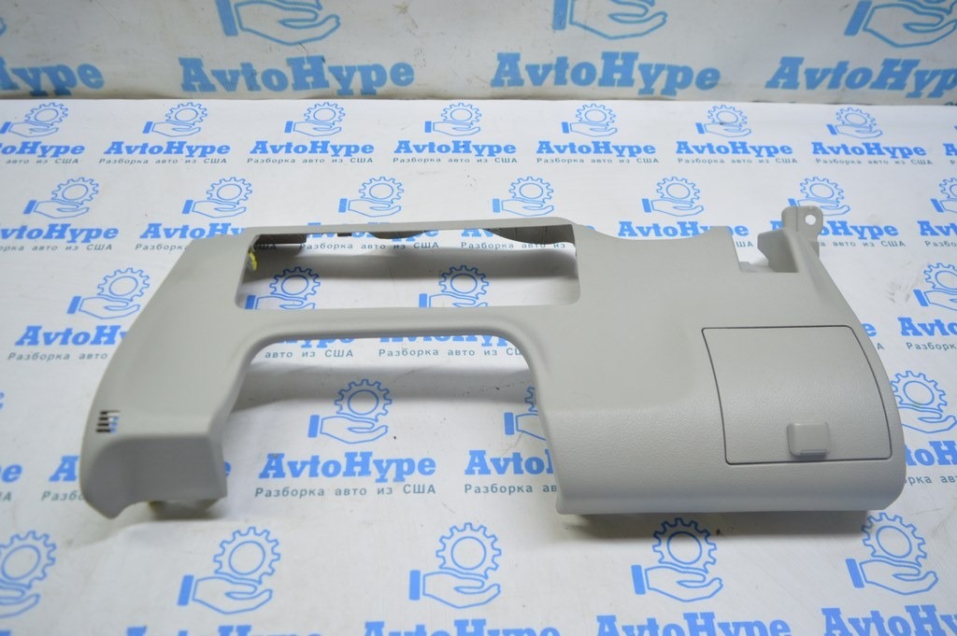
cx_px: 478
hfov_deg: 67.4
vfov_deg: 47.9
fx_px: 717
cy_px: 318
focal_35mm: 27
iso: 400
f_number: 3.5
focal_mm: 18
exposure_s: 1/50
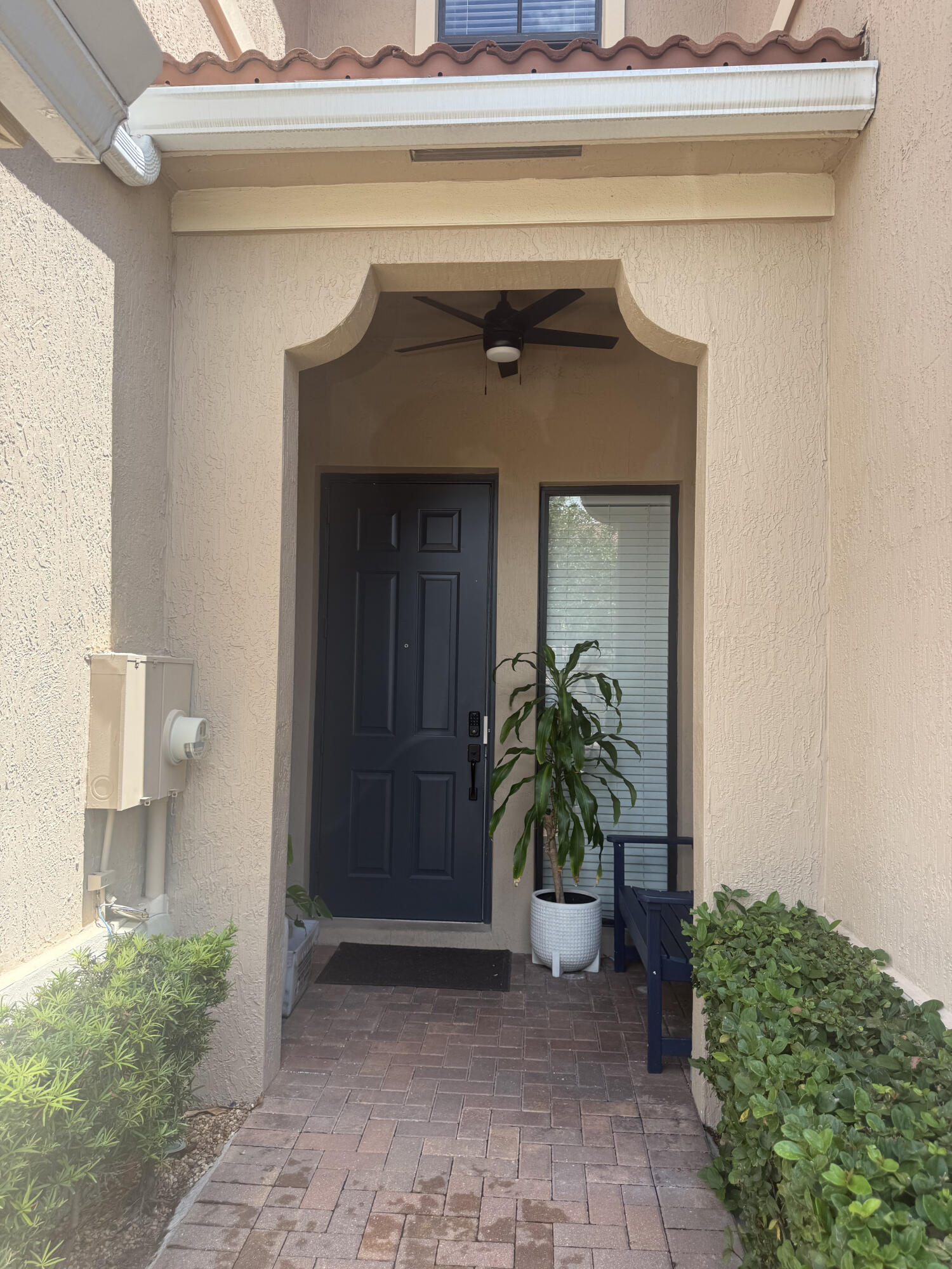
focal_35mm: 24
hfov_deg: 56.8
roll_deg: -1.9
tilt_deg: +4.5
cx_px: 476
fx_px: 880
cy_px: 634
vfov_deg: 71.6
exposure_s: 1/888
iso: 80
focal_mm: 6.76
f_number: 1.78
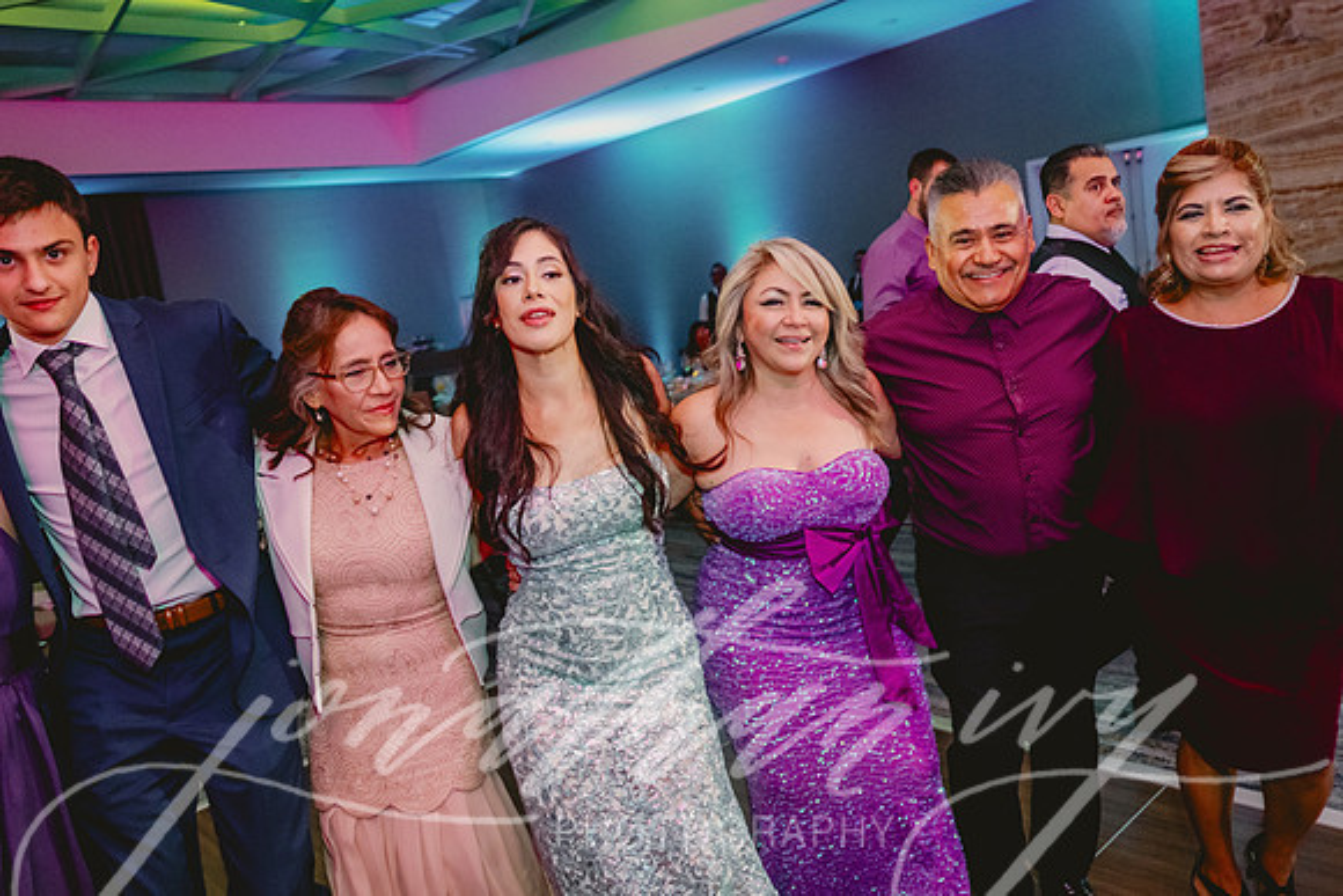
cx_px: 672
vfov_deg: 46.5
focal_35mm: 28
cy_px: 448
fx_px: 1044
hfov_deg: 65.5
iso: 2500
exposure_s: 1/125
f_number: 2.8
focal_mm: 24
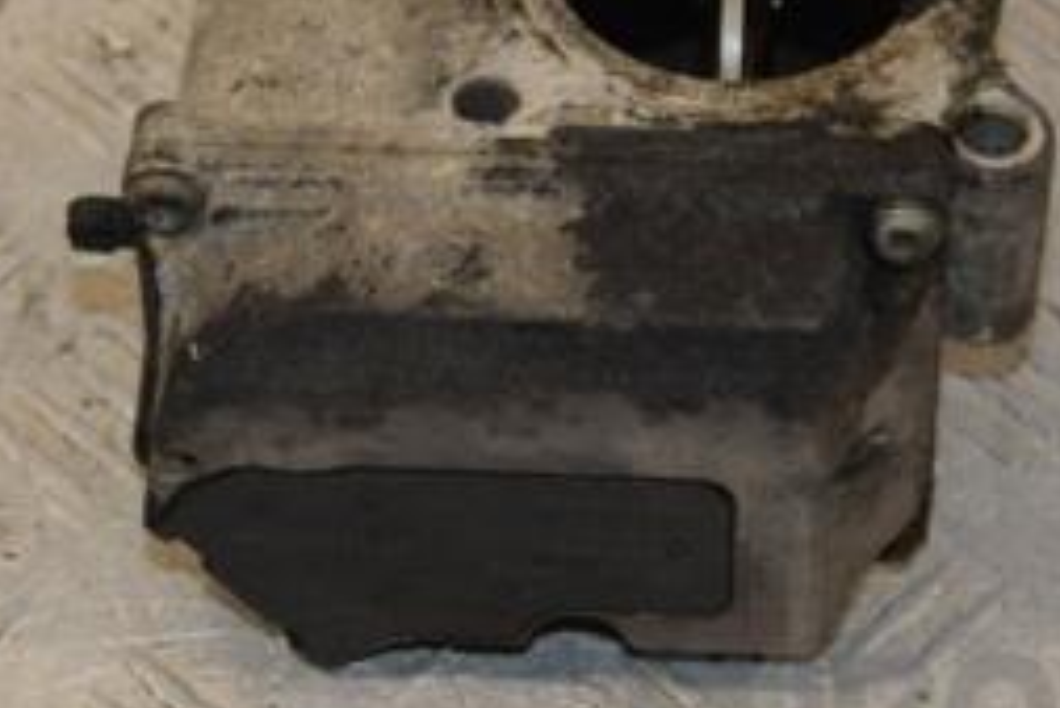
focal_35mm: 185
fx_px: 5450
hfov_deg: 11.1
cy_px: 159
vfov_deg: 7.4
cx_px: 549
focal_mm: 52
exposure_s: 1/200
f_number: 6.3
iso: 800
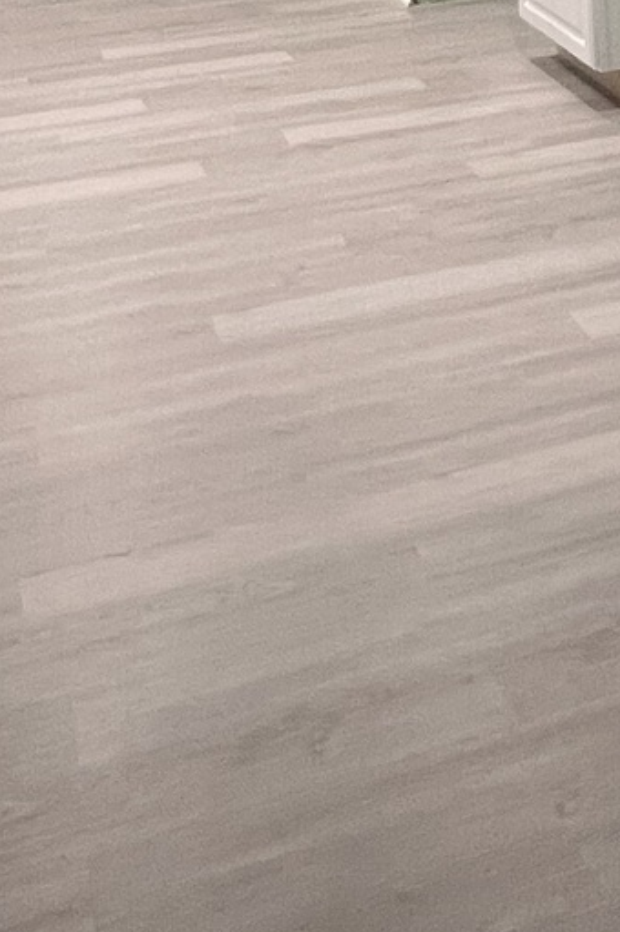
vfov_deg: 30.5
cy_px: -4
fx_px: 1578
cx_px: 768
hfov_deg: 20.6
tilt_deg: -11.7
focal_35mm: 61
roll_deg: +1.7
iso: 125
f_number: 1.8
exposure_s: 1/60
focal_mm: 1.57
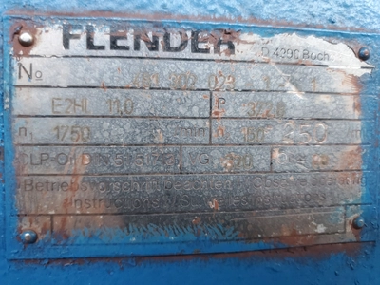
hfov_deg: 67.3
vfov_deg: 53.1
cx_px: 190
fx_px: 285
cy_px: 142
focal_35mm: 26
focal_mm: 4.3
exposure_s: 1/40
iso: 320
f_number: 1.5
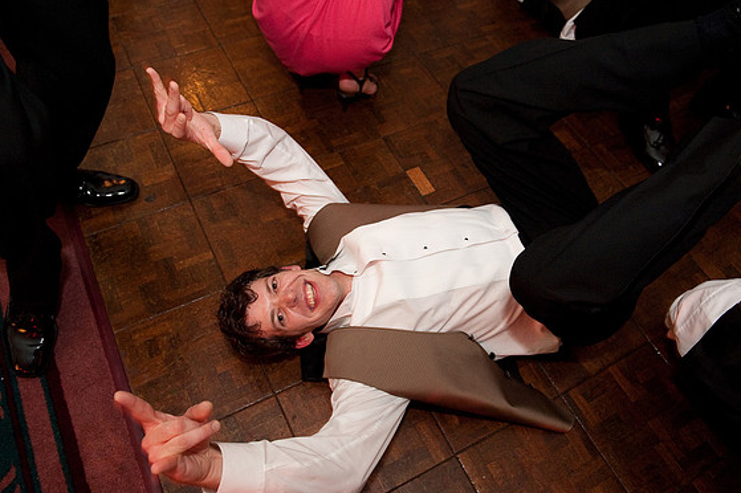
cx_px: 366
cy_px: 252
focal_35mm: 27
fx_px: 555
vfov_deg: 47.9
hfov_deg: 67.4
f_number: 4
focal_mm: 26
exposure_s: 1/60
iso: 2500
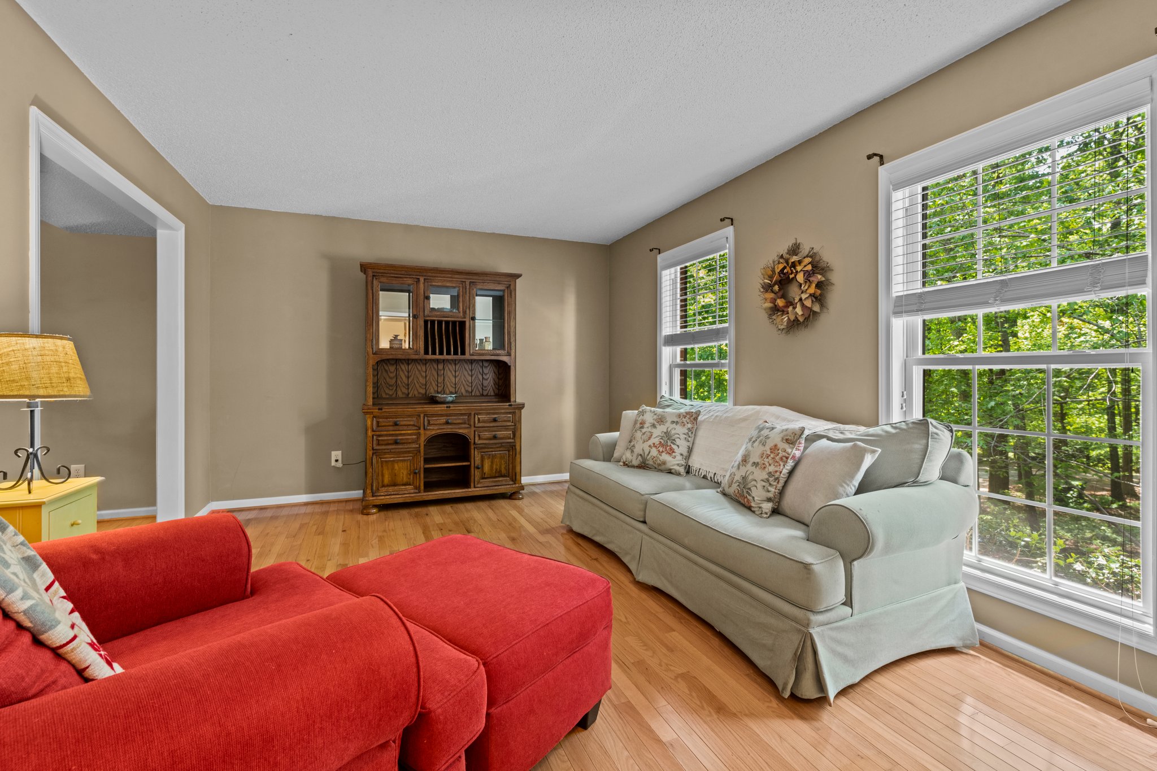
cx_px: 578
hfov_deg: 100.4
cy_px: 386
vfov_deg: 77.3
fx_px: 482
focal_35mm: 15
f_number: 7.1
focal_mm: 15
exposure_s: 1/1.25
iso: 400
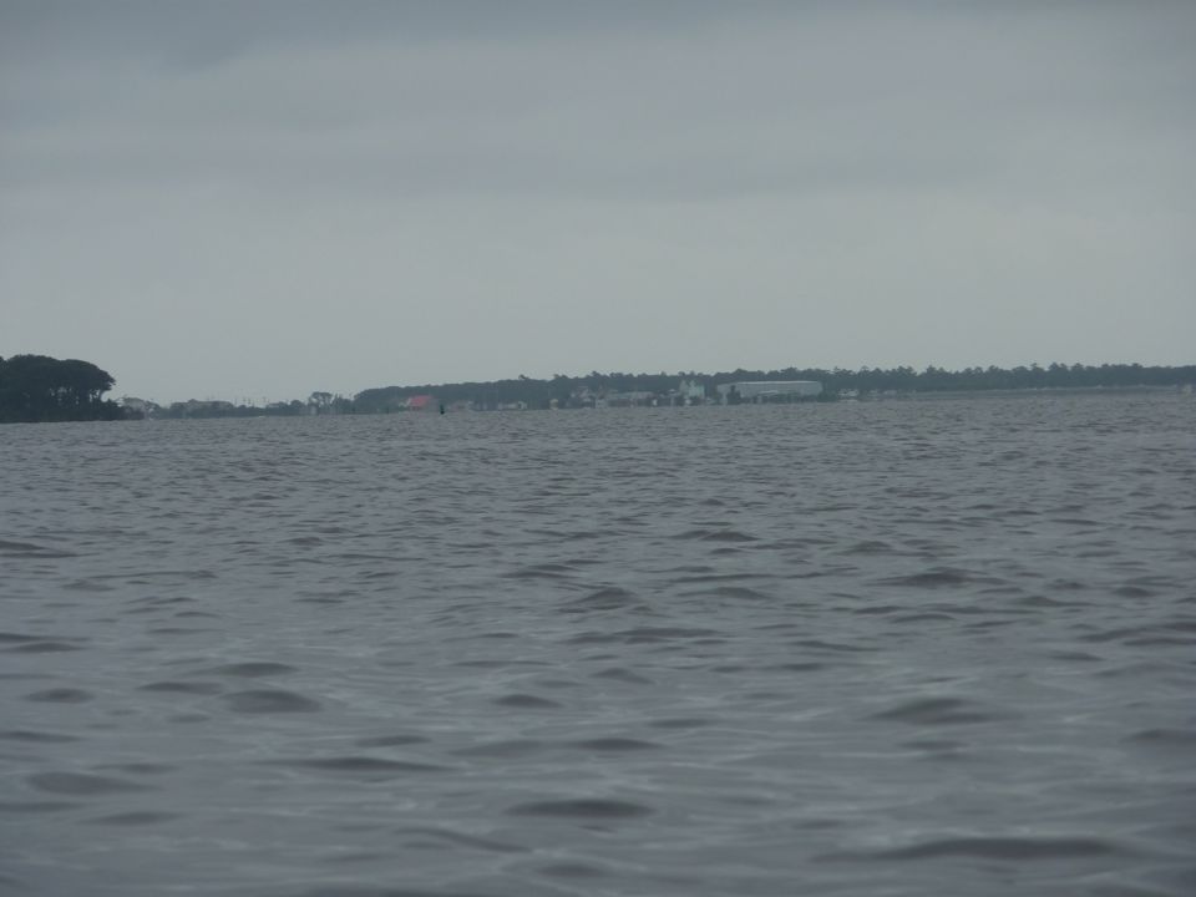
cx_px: 598
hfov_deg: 9.4
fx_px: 7256
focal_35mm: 210
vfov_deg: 7.1
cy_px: 448
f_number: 5.6
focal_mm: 34.4
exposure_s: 1/640
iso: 80
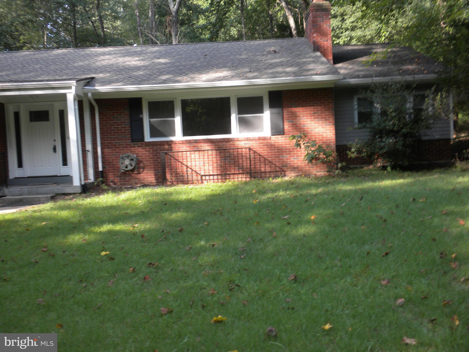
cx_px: 234
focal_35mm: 37
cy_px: 176
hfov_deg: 50.1
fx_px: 501
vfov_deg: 38.7
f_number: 3.5
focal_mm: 6.6
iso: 80
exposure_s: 1/70.2
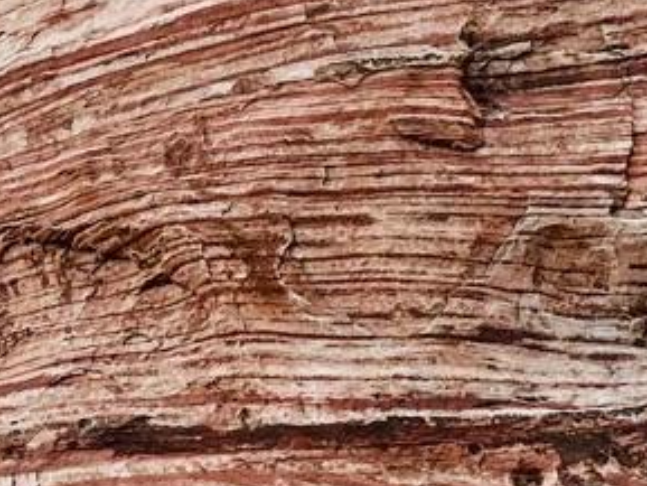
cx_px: 437
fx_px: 3104
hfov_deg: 11.9
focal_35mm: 166
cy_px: 513
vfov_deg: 8.9
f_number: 1.78
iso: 64
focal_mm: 6.86
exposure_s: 1/189
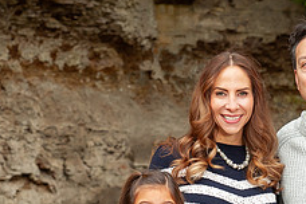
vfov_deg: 9.9
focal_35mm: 138
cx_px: 269
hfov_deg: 14.7
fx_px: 1173
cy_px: 179
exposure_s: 1/160
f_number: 5
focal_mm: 46
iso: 400
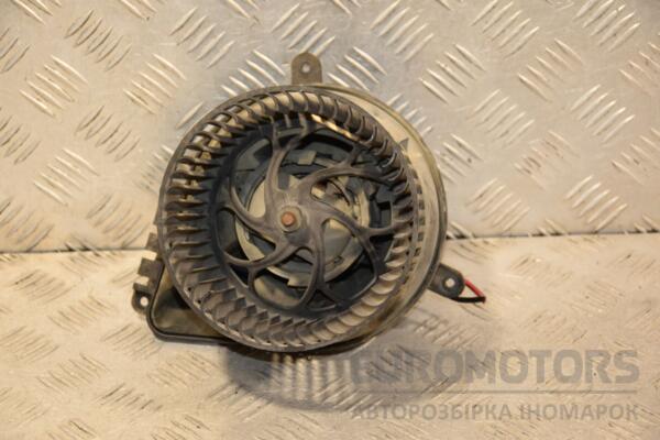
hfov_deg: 20.6
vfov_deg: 13.8
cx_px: 330
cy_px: 220
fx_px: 1815
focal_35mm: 99
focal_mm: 66
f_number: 5.3
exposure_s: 1/125
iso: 800
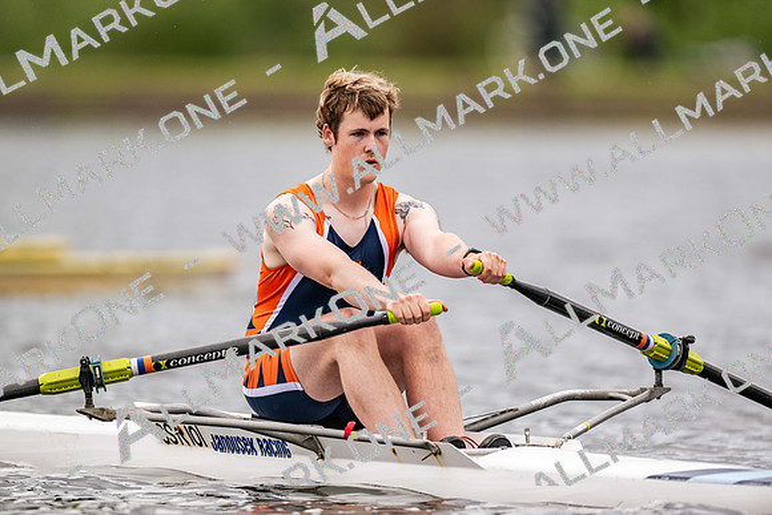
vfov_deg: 2.3
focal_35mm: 600
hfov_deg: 3.4
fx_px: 12876
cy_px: 258
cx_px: 386
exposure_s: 1/2500
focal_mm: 600
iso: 280
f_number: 4
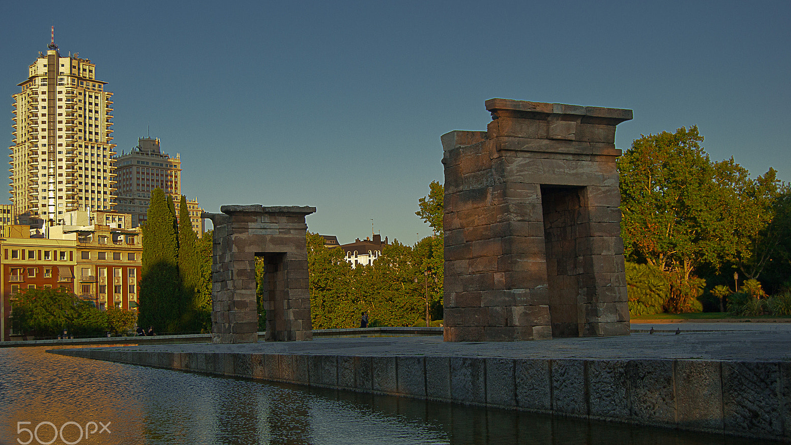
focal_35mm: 45
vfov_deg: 26.5
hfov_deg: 45.5
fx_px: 944
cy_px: 230
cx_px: 390
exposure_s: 1/125
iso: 320
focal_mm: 28
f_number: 5.6
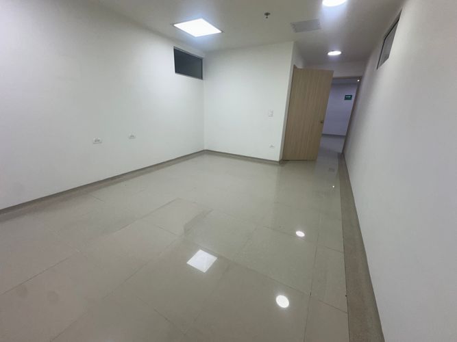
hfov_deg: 102.1
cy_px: 171
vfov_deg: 85.7
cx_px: 228
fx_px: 185
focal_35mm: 14
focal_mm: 2.22
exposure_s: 1/120
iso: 80
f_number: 2.2
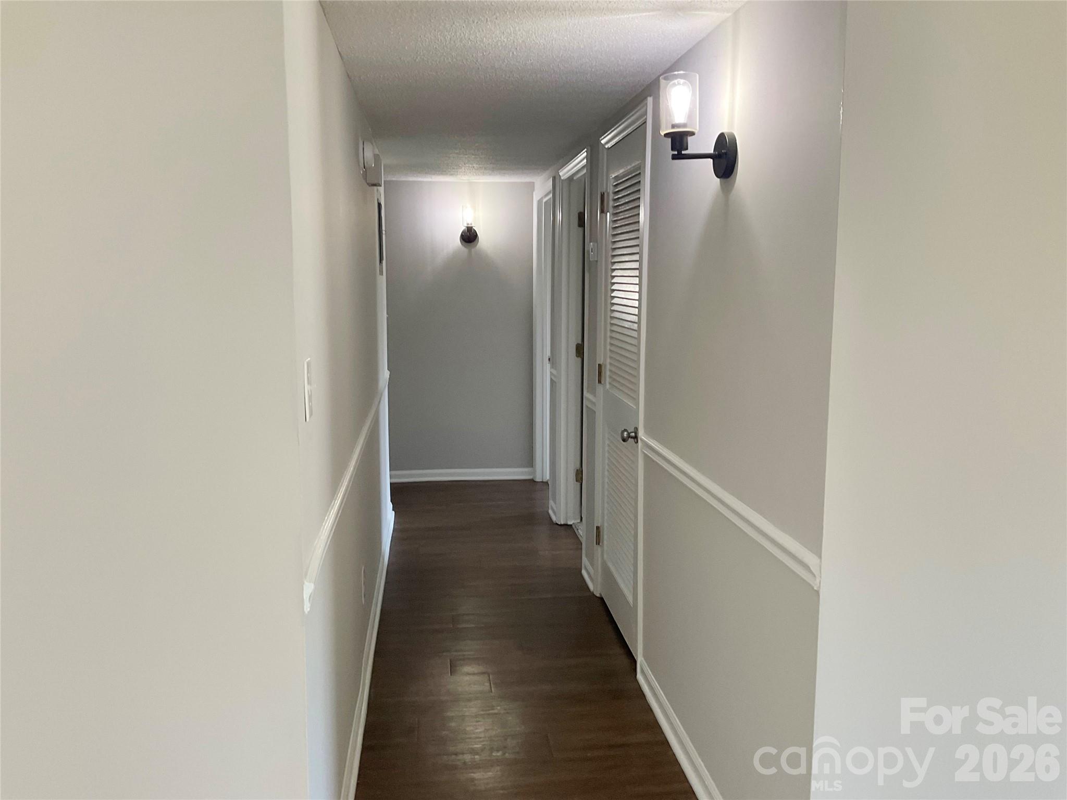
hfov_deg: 61.7
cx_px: 534
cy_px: 400
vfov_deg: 48.2
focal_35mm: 29
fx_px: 894
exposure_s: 1/60
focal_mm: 3
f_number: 1.8
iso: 80
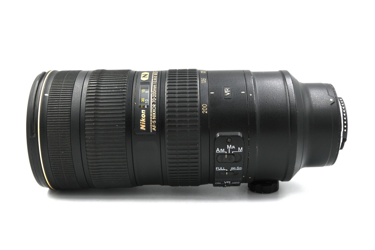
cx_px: 188
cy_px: 125
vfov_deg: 29.9
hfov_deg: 43.6
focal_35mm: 45
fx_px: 469
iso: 800
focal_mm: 30.2
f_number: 14
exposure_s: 1/125
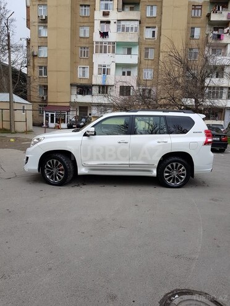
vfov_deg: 67.3
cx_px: 115
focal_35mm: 26
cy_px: 153
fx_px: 230
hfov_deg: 53.1
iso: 40
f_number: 1.7
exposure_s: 1/106
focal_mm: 4.2
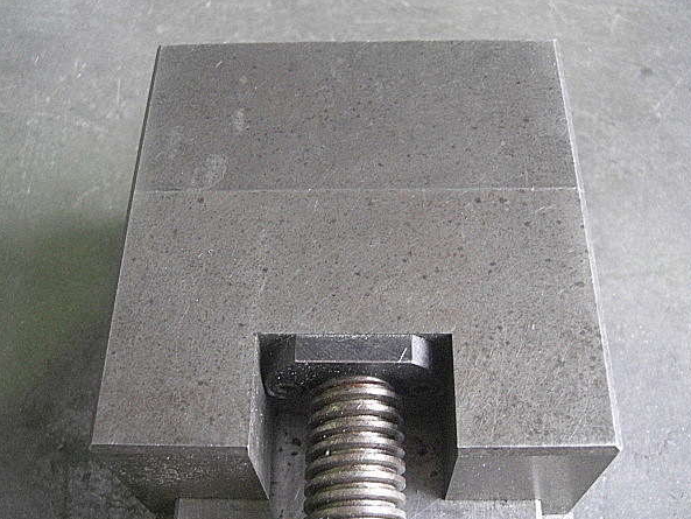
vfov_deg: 35.1
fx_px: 819
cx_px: 351
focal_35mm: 41
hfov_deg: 45.8
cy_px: 266
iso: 800
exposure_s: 1/25
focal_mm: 7.9
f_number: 2.8
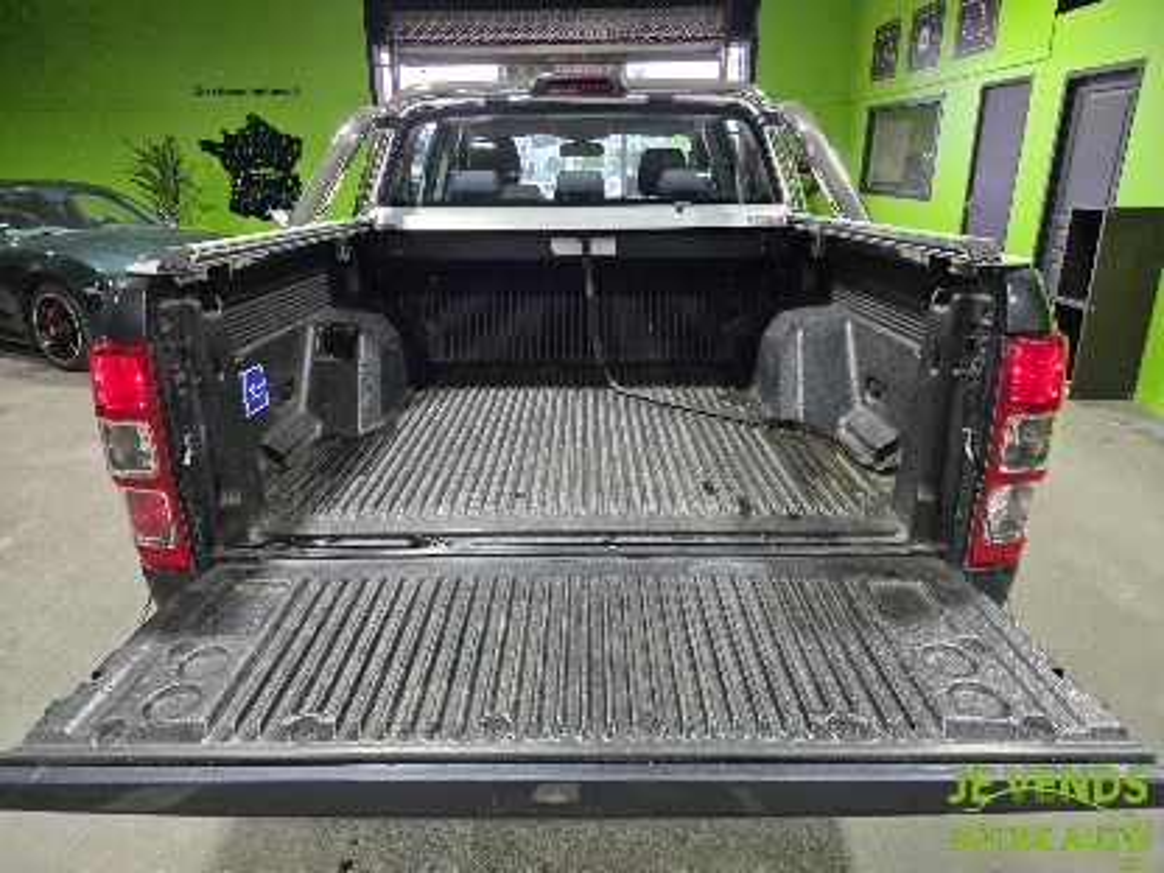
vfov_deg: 58.9
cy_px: 436
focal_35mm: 23
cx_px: 582
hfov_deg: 73.9
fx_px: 773
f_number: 1.7
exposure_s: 1/180
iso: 200
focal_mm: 6.25
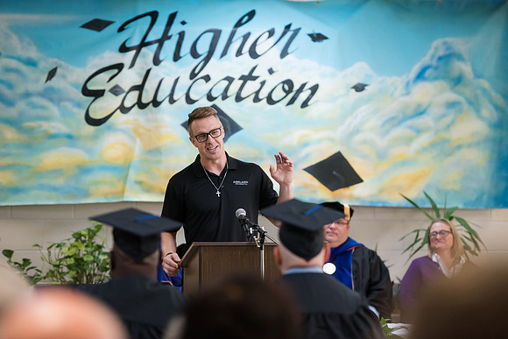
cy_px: 170
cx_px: 254
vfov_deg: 8.9
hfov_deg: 13.2
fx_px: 2188
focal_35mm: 155
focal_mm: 155
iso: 3200
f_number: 3.2
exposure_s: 1/200
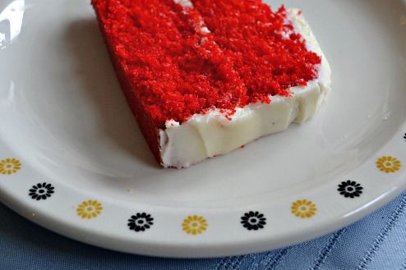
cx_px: 233
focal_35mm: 51
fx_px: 575
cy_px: 111
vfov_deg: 26.4
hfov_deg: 38.8
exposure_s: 1/60
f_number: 4.5
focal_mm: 28
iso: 1250
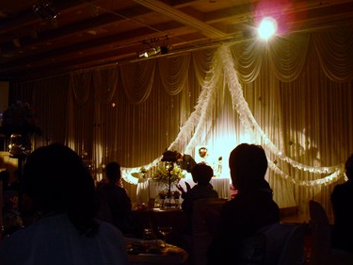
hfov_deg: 39.6
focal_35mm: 48
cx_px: 201
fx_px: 489
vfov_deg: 30.2
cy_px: 152
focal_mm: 6.3
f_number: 3.1
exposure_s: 1/60
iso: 400
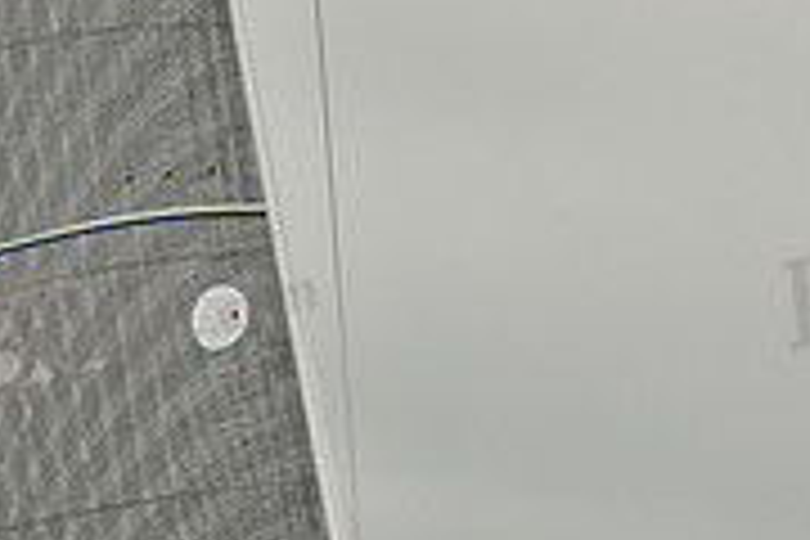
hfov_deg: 4.0
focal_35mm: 516
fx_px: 11609
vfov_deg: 2.7
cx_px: 554
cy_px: 529
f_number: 8
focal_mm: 160
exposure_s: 1/800
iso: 320
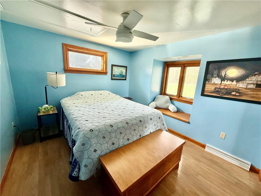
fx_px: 106
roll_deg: -4.1
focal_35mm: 14
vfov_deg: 85.7
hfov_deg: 102.1
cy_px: 98
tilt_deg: -11.6
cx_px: 130
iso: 80
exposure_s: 1/99
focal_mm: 2.22
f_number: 2.2
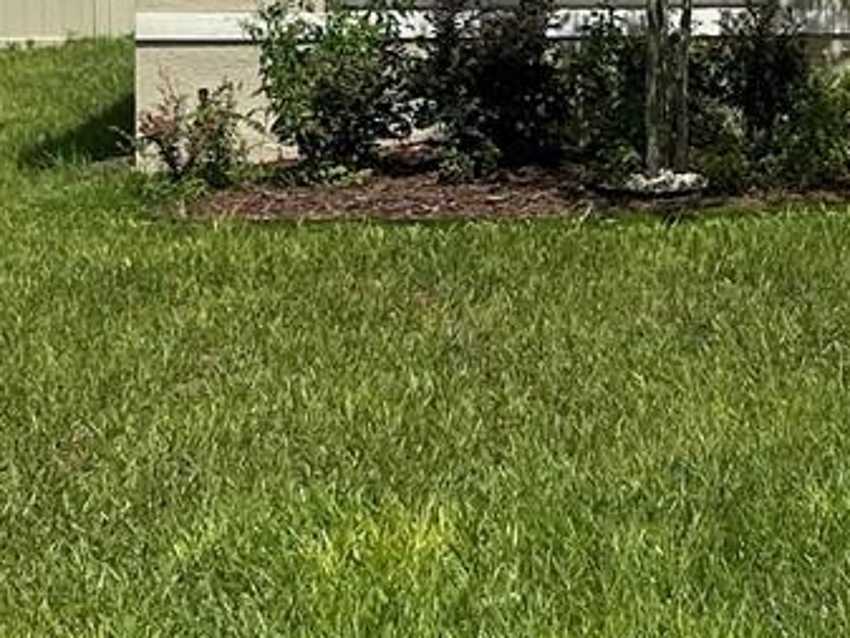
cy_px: -35
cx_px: 1185
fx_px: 2800
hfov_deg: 16.1
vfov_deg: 12.8
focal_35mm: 114
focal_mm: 6.86
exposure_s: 1/8929
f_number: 1.78
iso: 80
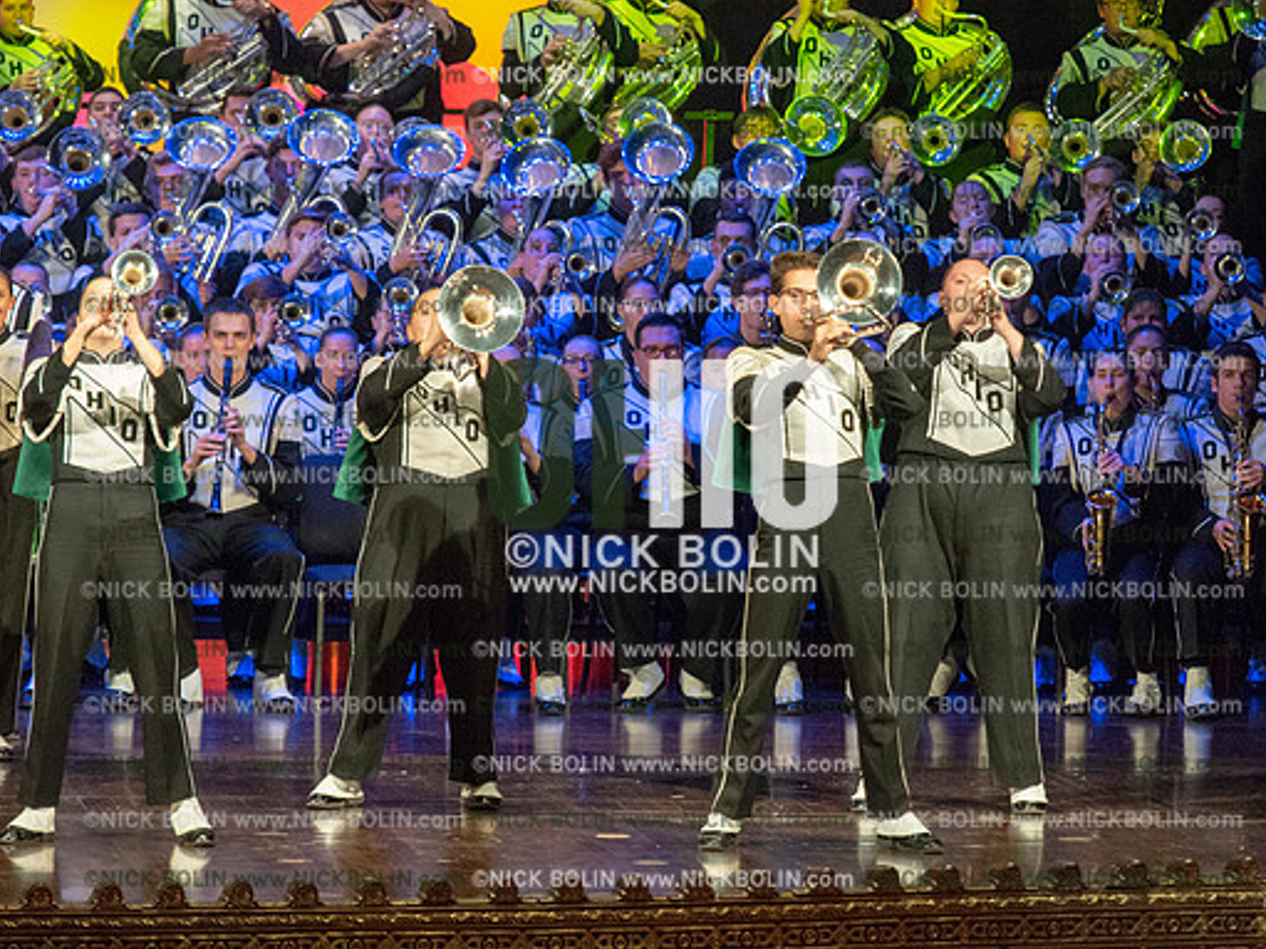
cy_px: 476
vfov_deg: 5.7
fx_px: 9580
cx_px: 661
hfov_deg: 7.6
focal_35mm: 262
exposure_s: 1/250
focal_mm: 240
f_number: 5.6
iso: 8000
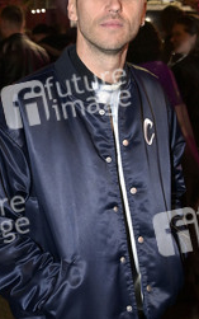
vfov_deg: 31.5
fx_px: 564
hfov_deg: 20.0
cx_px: 103
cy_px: 163
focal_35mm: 65
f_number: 5.6
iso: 2000
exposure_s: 1/80
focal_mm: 40
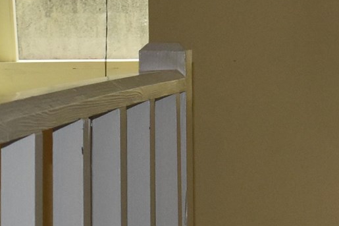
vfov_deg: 8.4
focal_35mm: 161
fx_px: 1516
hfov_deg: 12.5
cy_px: -94
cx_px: 395
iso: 800
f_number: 3.5
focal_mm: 18
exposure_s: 1/200
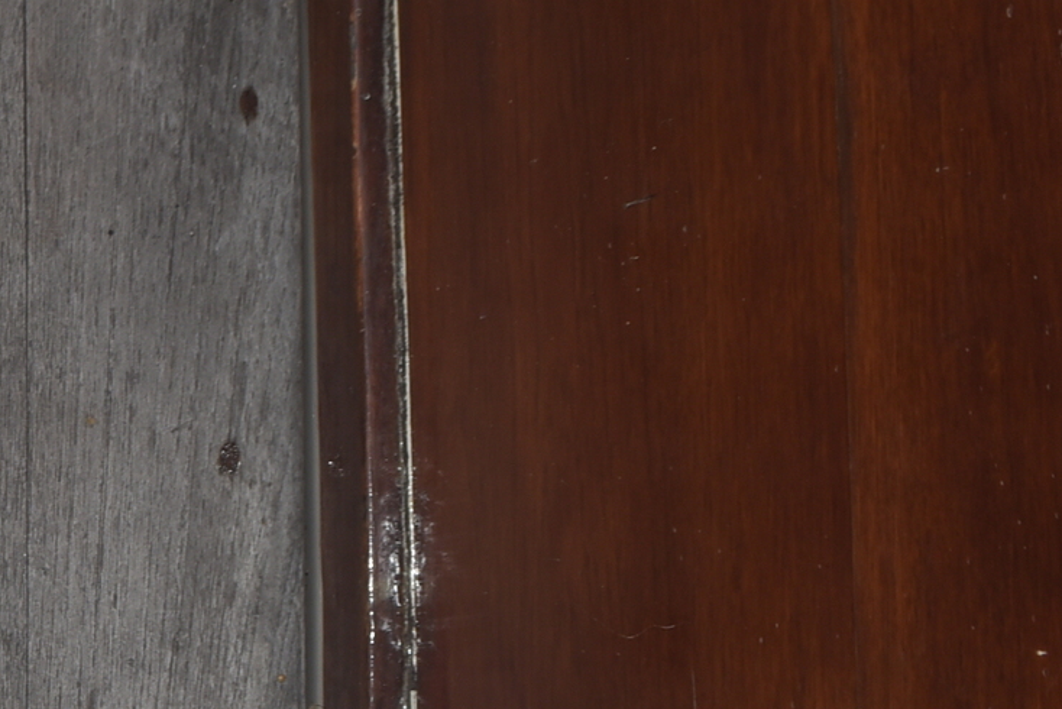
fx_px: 2715
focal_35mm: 92
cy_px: 276
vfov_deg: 14.9
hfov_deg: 19.8
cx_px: -421
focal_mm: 18
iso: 100
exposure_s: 1/200
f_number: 7.1
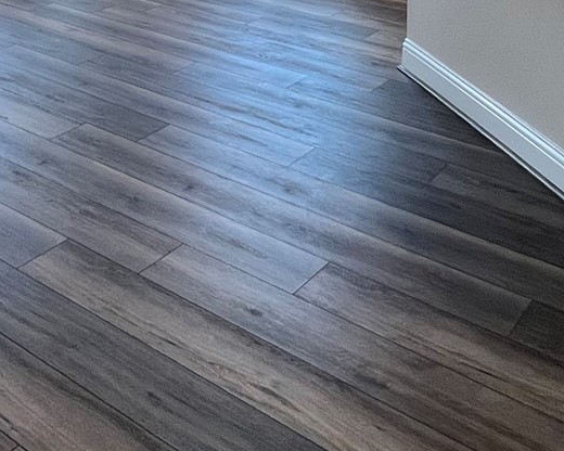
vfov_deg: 23.2
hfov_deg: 33.6
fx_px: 835
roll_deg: -1.1
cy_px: -259
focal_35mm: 50
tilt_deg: -0.5
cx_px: -18
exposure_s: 1/120
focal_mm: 1.57
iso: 80
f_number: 1.8
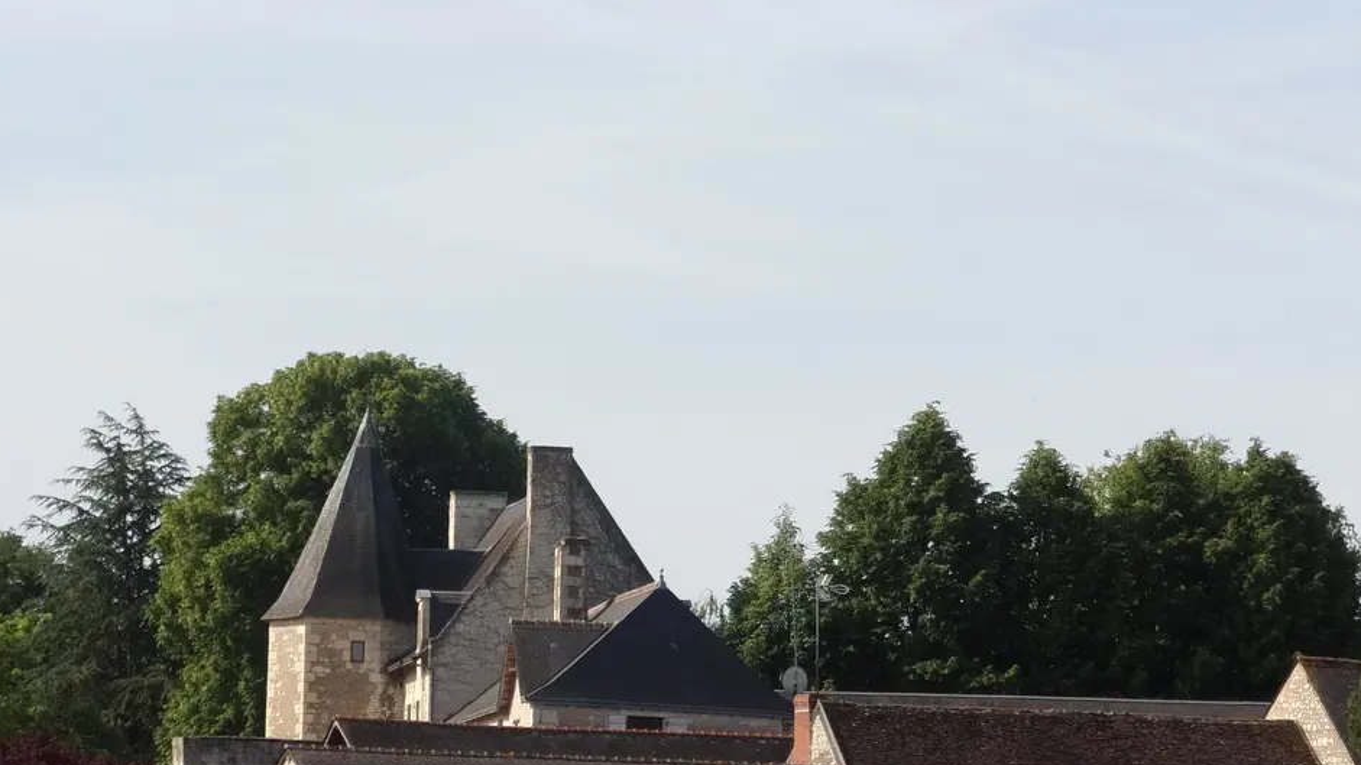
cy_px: 691
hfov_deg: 8.8
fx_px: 8876
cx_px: 704
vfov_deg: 4.9
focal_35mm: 246
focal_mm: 29.8
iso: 80
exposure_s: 1/550
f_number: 5
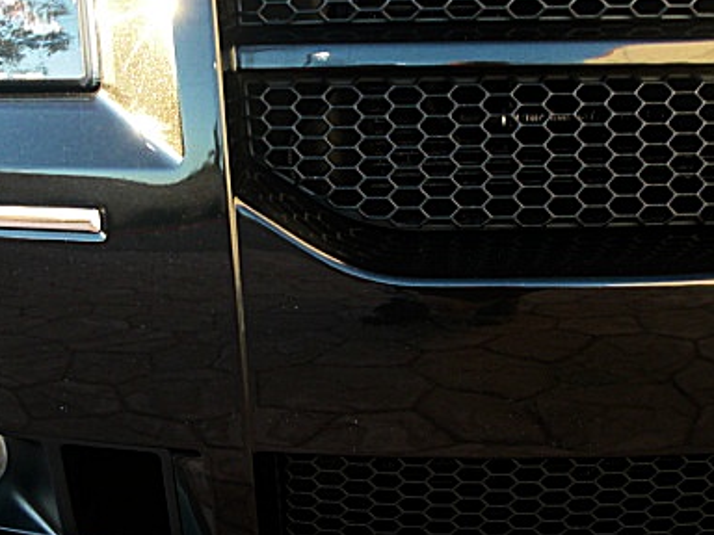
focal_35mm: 60
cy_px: 249
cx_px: 286
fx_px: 1238
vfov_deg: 24.4
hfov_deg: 32.1
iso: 100
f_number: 2.8
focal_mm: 6.3
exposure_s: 1/80
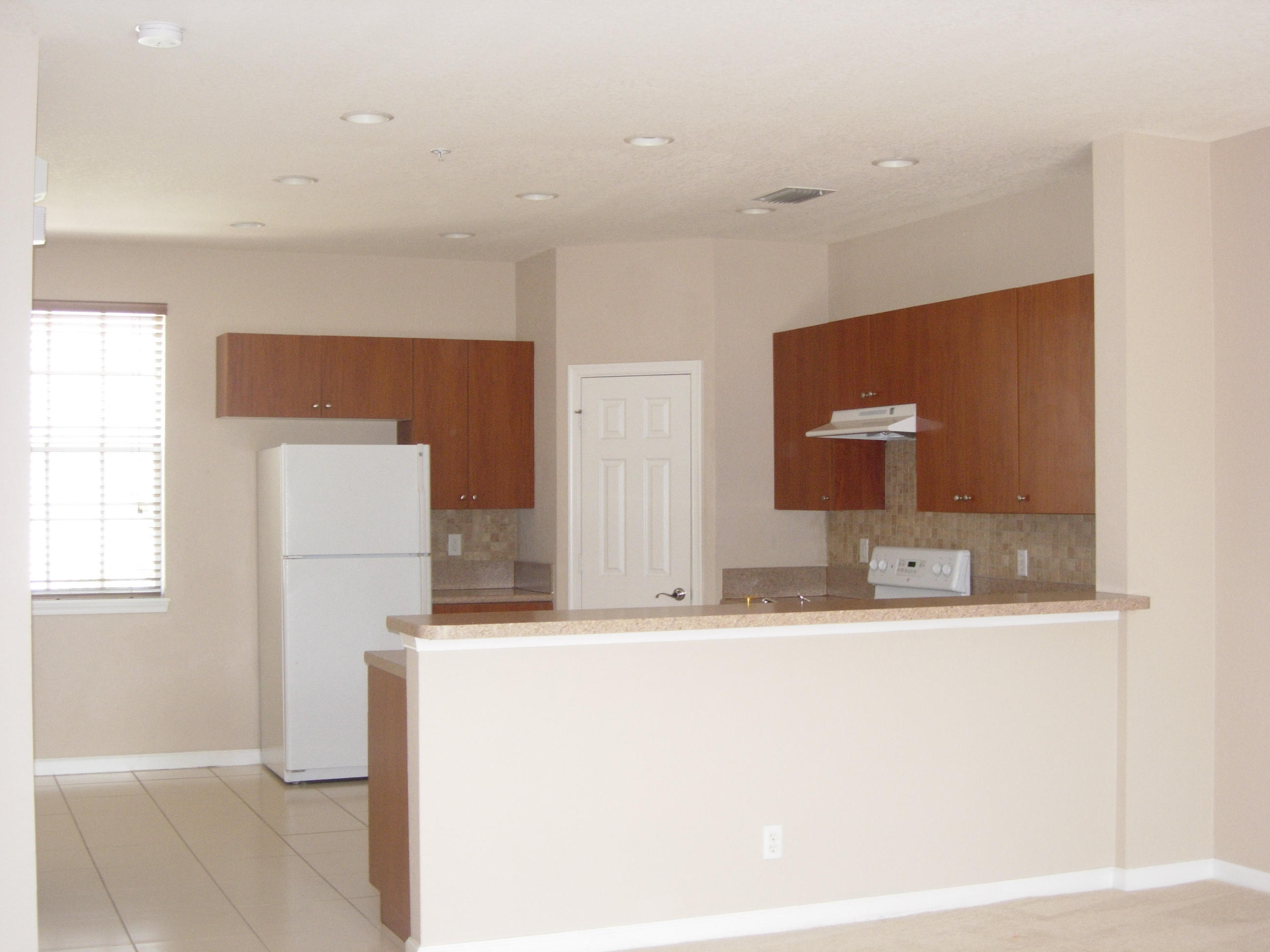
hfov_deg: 45.8
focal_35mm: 41
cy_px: 476
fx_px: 1504
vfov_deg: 35.1
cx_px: 635
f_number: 2.9
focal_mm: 8.5
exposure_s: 1/58.6
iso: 145
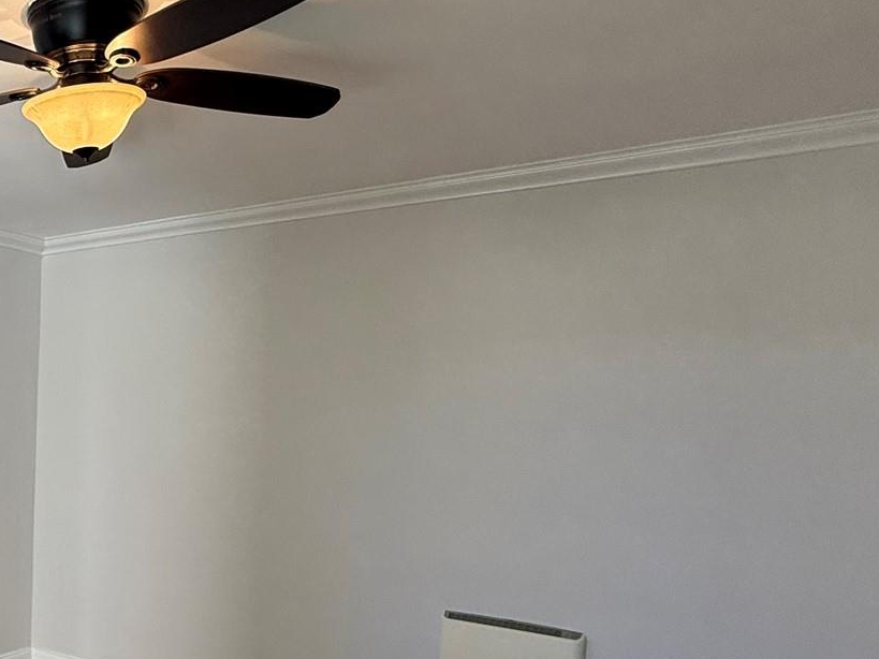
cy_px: 458
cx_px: -72
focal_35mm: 35
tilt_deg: -1.8
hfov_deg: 42.3
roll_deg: -1.8
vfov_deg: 40.0
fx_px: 889
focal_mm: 2.22
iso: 125
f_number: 2.2
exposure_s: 1/120
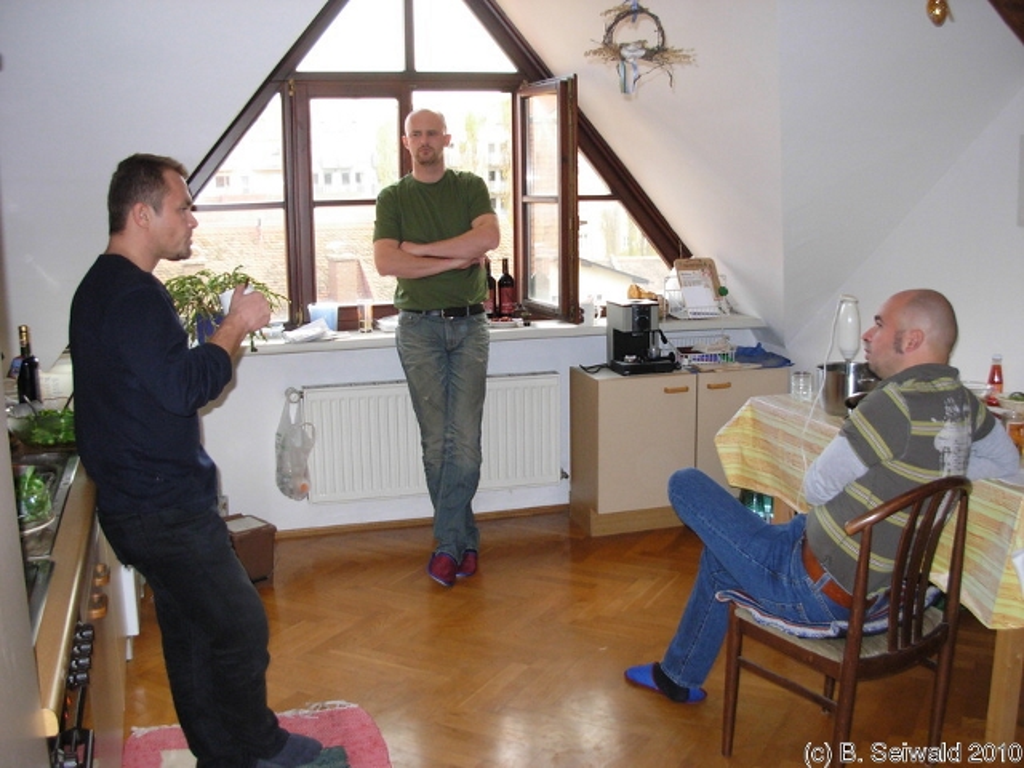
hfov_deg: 49.0
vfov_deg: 37.7
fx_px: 1124
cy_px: 384
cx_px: 512
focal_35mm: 38
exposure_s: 1/64
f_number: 2.9
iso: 224
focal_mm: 6.3
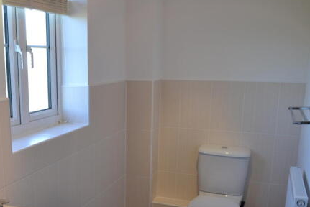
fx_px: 353
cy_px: 147
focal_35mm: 41
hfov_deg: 45.7
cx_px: 77
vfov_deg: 32.3
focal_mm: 18
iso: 400
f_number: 4.5
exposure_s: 1/80
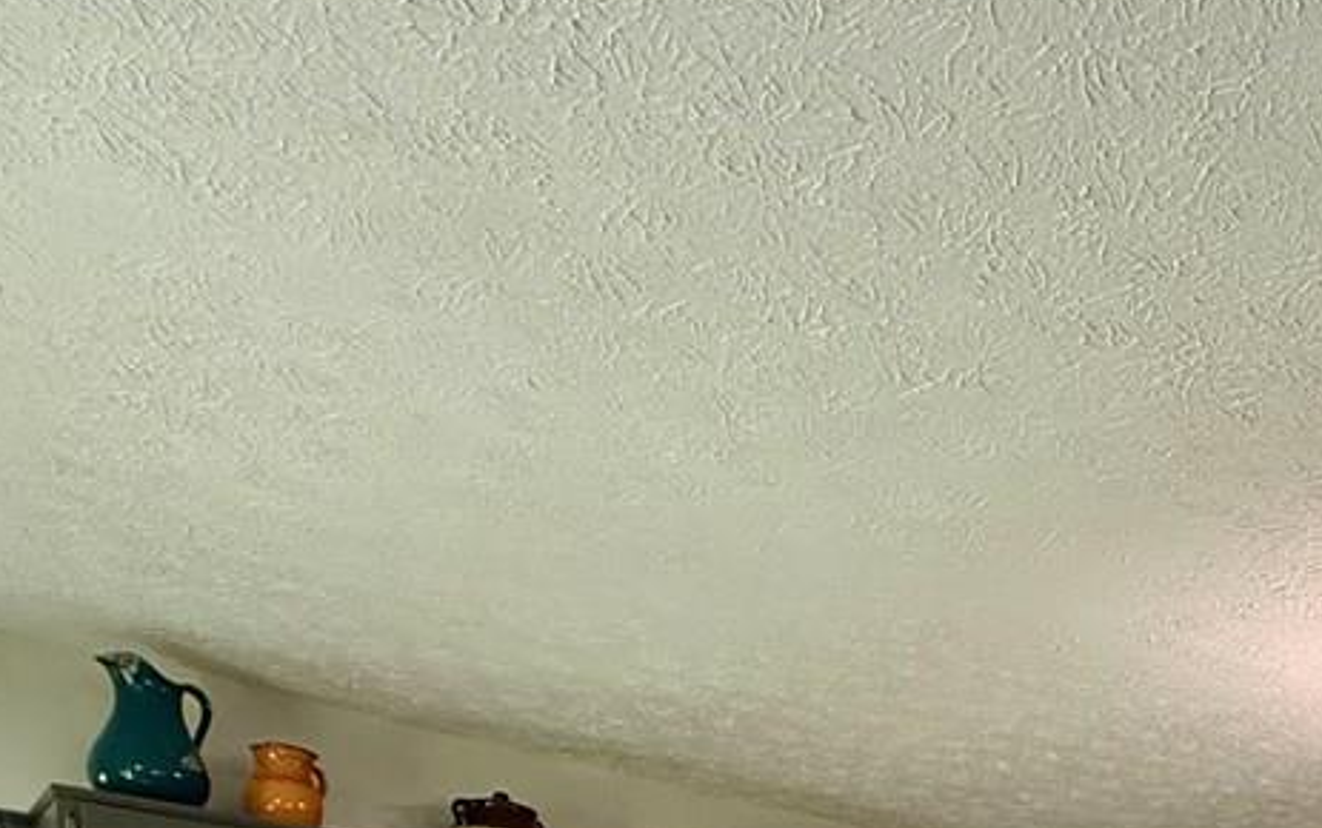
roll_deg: -1.6
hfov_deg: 44.2
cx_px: 1171
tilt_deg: -1.3
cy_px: 1236
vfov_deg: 24.5
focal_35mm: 41
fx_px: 1478
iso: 640
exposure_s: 1/60
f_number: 2.2
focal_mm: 2.22
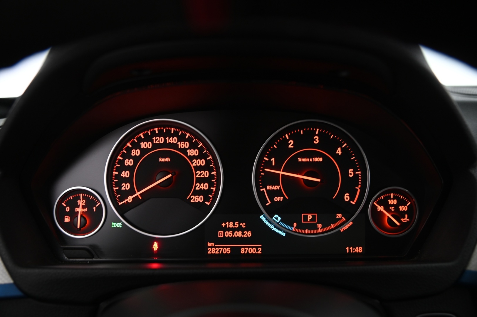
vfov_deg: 41.1
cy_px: 158
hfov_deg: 58.8
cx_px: 238
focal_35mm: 32
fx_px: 424
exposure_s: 1/10
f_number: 4
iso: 1000
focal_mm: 32
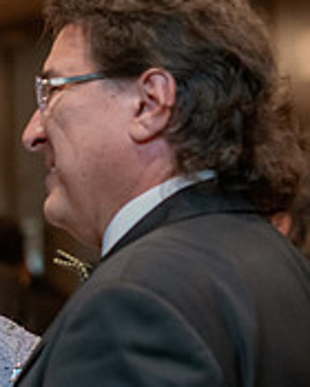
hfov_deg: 5.8
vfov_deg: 7.3
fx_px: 3039
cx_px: -159
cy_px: 222
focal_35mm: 265
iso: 1600
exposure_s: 1/200
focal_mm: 85
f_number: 3.5
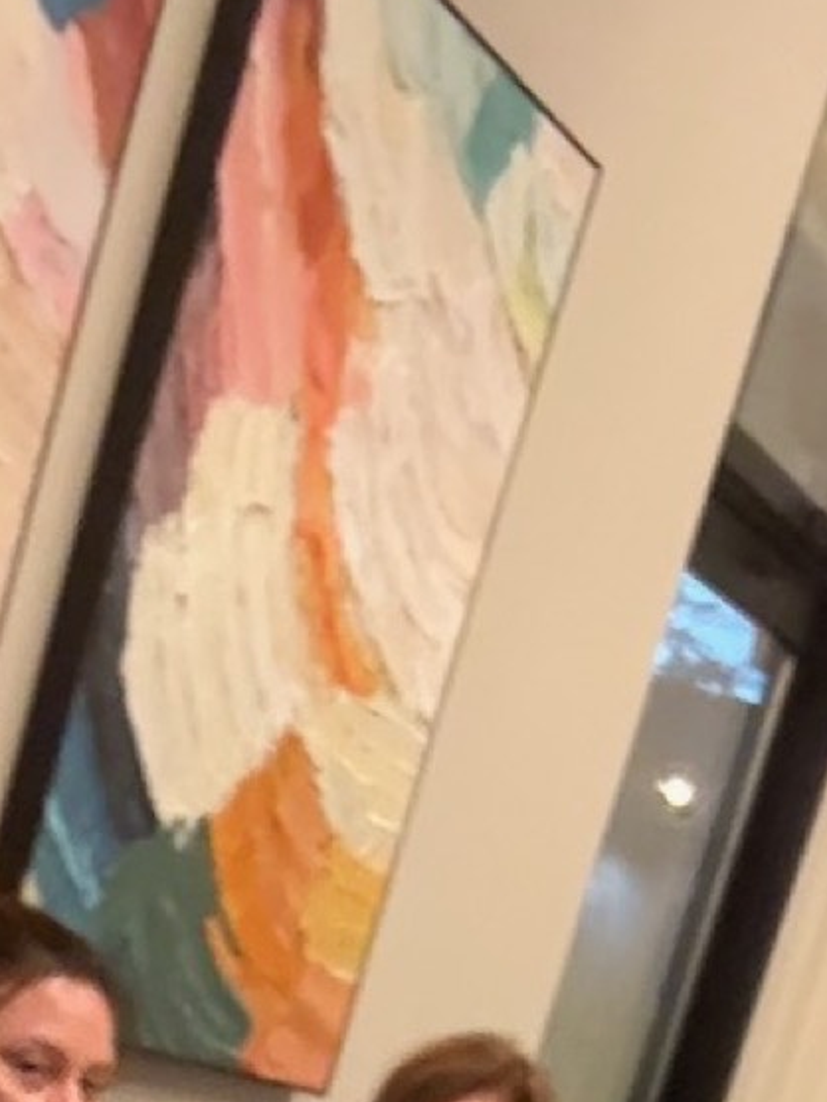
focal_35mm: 97
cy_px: 1601
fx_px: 3089
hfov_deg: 15.2
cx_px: 441
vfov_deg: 18.2
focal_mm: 2.69
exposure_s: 1/30
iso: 500
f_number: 1.9
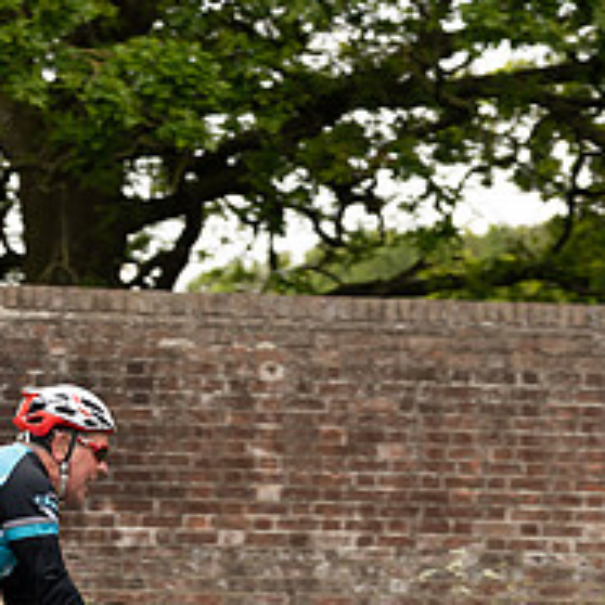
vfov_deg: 9.2
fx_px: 3737
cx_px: 49
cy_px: 434
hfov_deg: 9.2
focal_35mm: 189
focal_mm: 70
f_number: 3.5
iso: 320
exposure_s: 1/1000
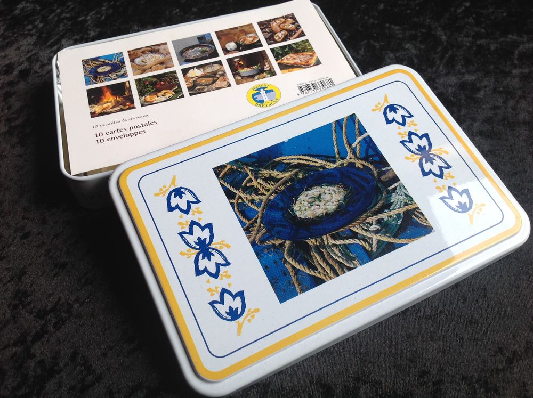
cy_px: 199
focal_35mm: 35
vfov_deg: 40.6
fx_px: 538
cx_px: 266
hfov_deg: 52.7
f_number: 2.4
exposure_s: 1/60
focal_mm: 4.28
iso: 50
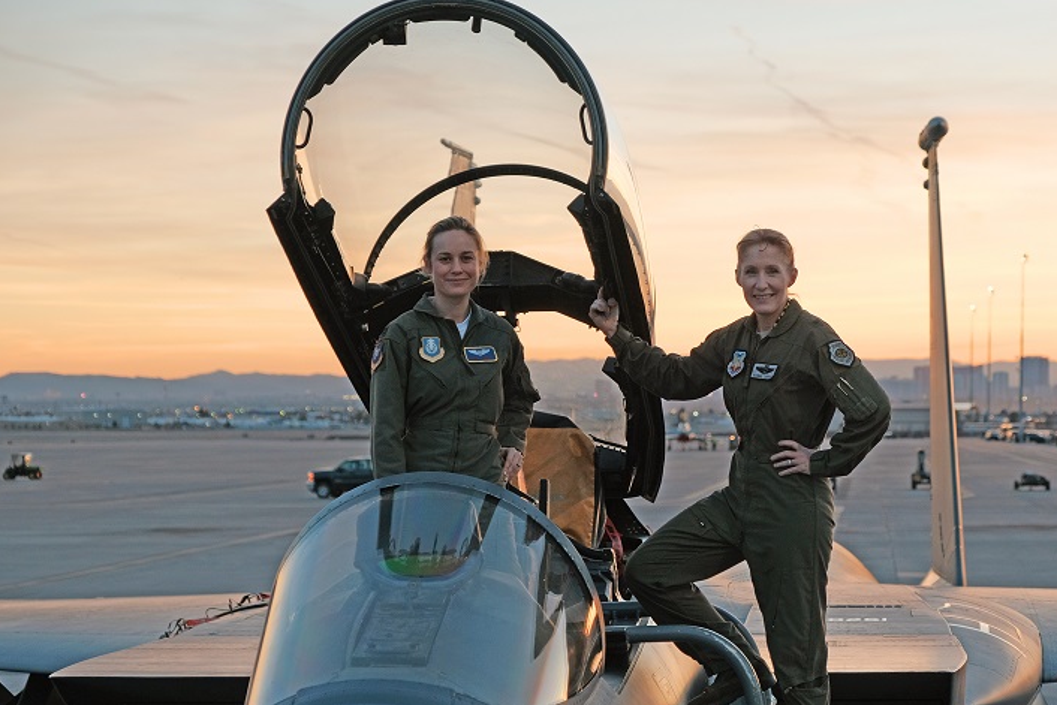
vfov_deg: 14.7
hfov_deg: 21.9
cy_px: 446
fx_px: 2731
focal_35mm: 93
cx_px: 621
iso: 400
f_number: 3.2
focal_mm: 48.5
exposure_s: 1/200
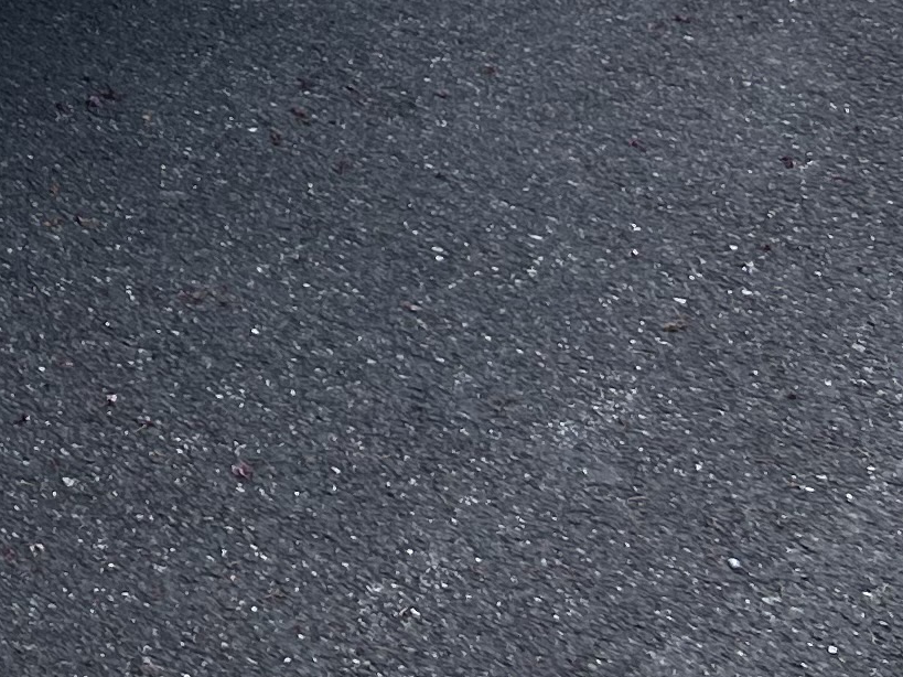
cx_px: -836
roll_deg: -2.3
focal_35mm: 128
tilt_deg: -17.9
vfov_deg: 10.7
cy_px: -647
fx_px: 3339
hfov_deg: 13.5
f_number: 1.5
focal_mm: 5.7
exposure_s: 1/448
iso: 50
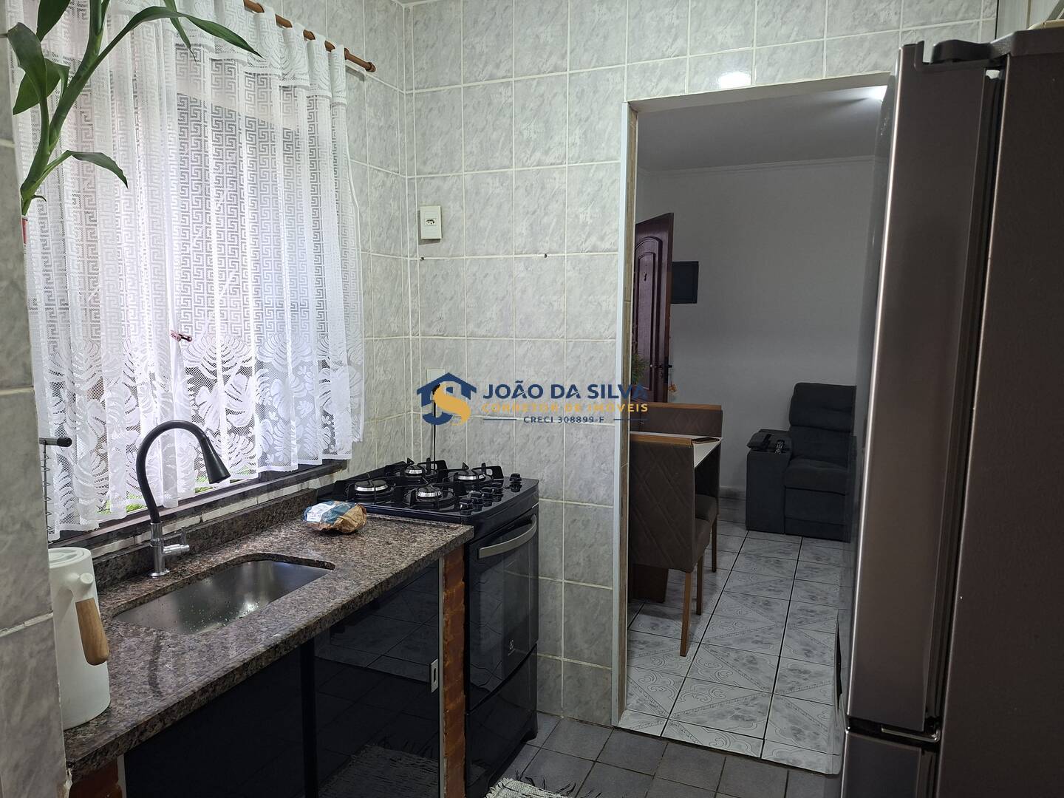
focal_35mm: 23
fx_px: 707
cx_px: 532
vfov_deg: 58.9
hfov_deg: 73.9
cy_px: 399
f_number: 1.8
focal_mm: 5.54
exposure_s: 1/120
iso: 160
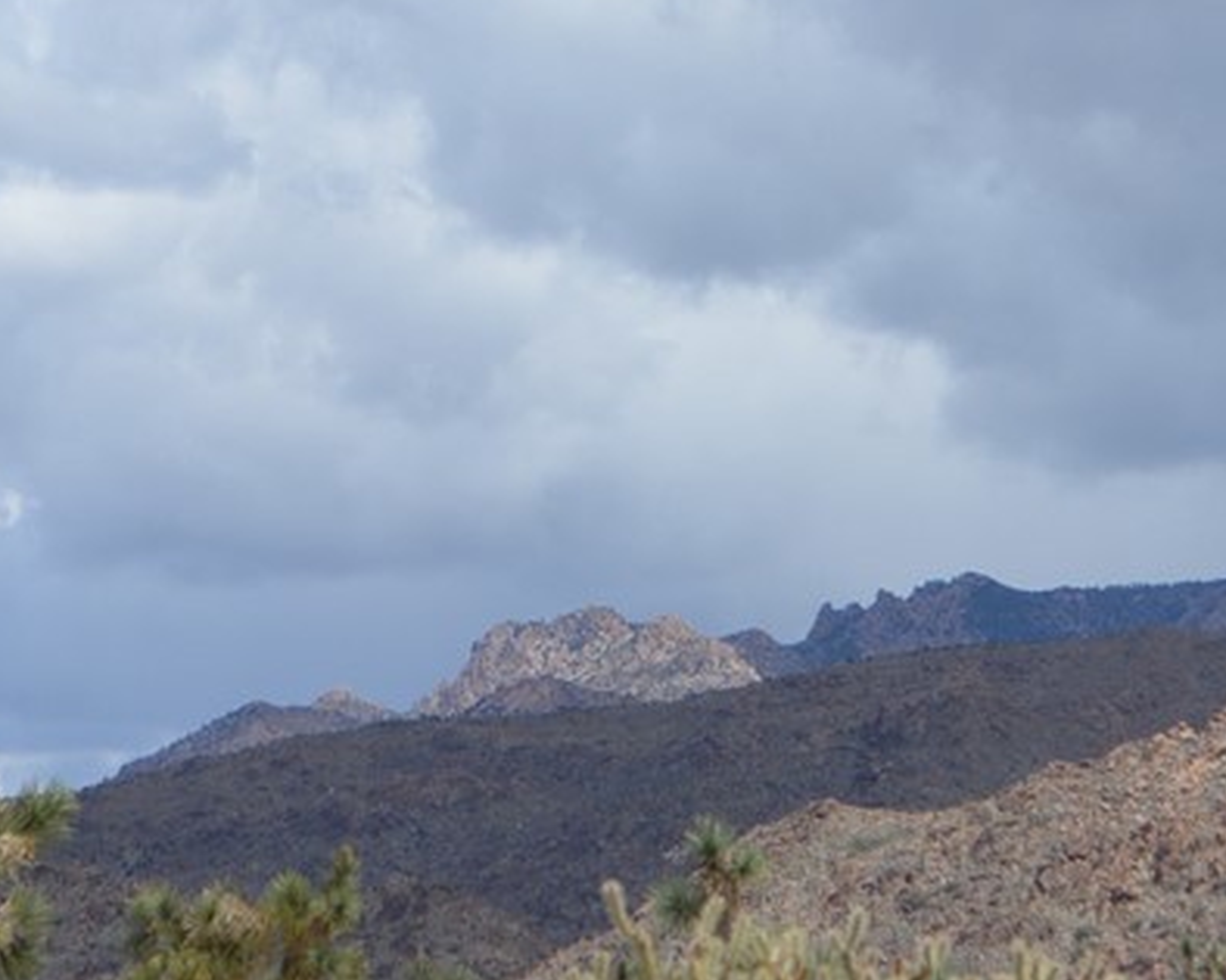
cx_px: 675
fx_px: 7737
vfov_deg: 7.2
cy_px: 644
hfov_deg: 9.1
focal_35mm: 213
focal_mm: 55
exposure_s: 1/1600
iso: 400
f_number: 7.1
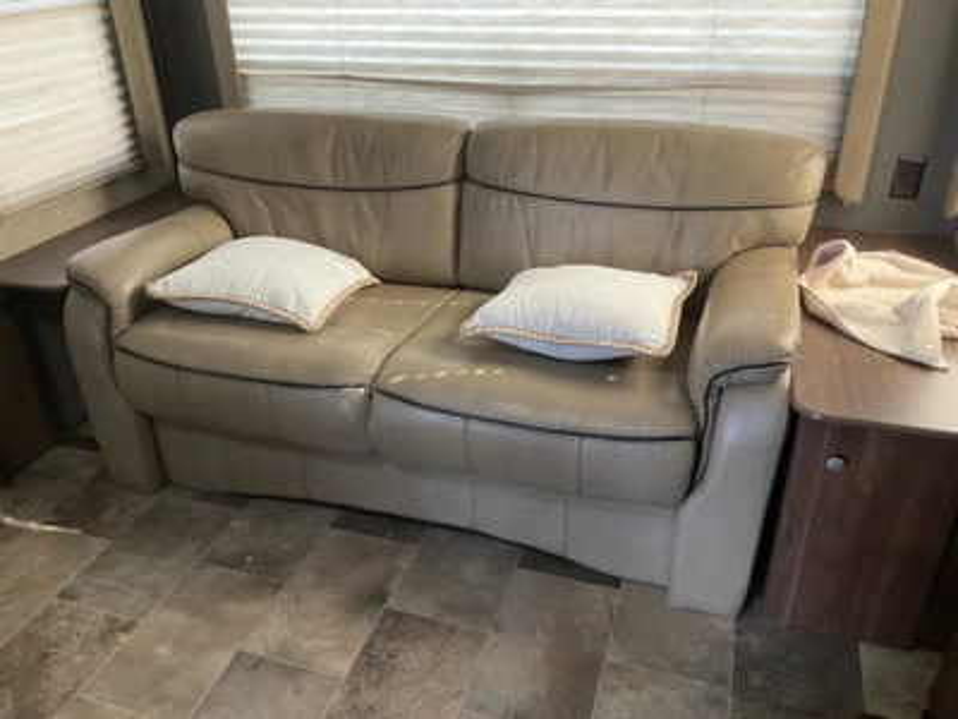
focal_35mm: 29
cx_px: 479
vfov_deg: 48.2
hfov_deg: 61.7
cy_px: 360
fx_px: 803
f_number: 1.8
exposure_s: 1/60
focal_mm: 3
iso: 200
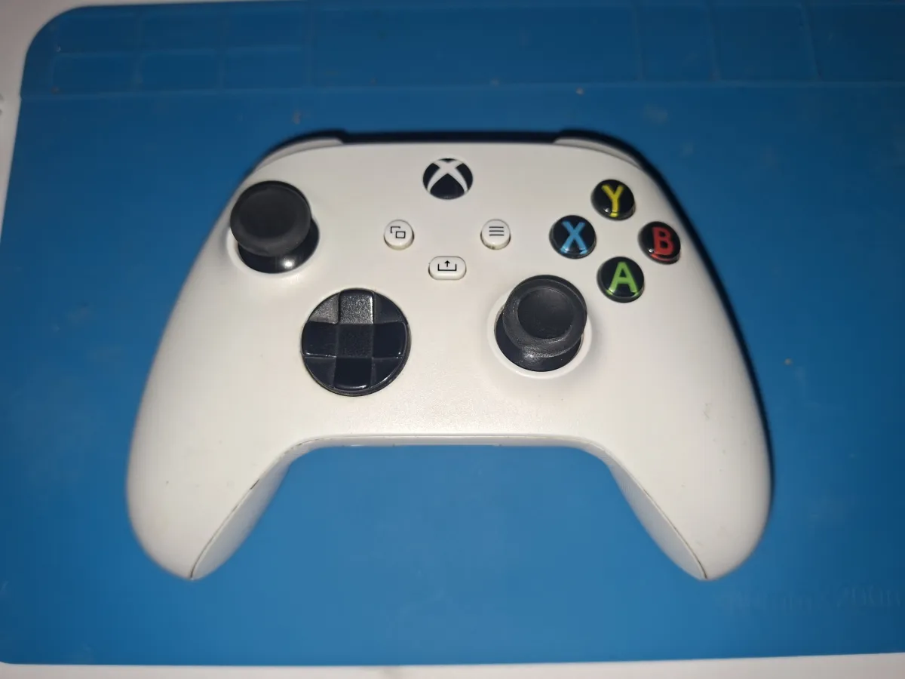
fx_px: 601
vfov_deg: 58.9
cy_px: 340
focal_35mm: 23
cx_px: 452
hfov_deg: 73.9
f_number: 1.8
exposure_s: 1/135
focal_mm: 5.54
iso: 50
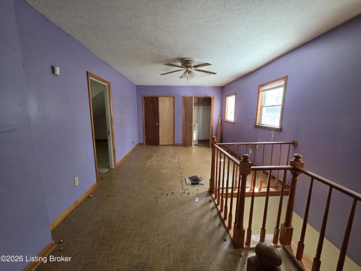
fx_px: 136
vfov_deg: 89.9
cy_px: 136
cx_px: 180
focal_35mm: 13
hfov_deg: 106.2
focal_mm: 2.2
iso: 320
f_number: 1.9
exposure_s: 1/120
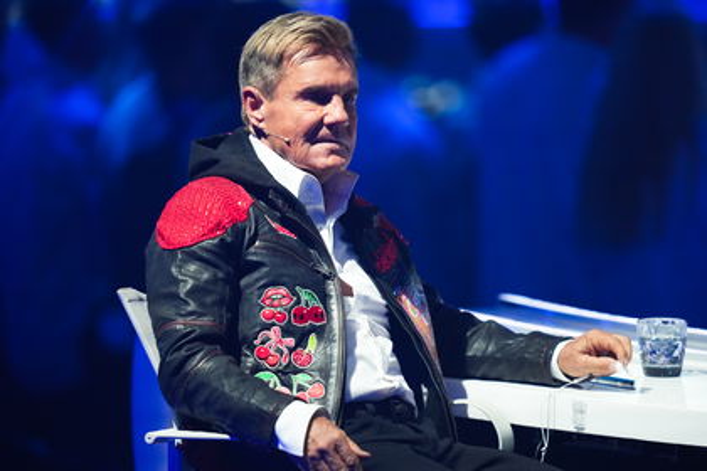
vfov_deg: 3.4
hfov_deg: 5.2
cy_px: 236
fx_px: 7855
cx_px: 354
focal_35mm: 400
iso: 4000
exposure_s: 1/640
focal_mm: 400
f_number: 2.8
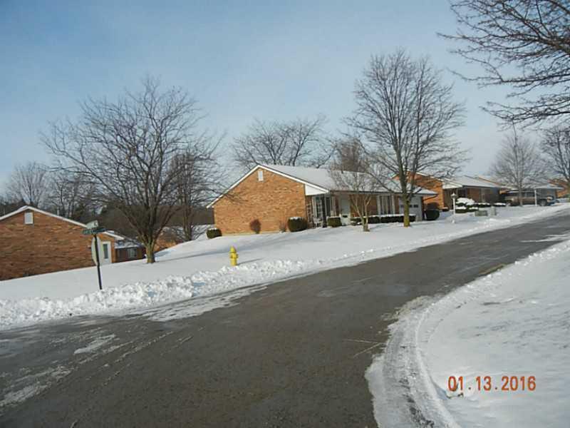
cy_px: 214
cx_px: 285
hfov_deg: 60.0
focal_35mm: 30
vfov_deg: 46.8
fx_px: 494
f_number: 7
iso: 160
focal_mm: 5.4
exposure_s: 1/569
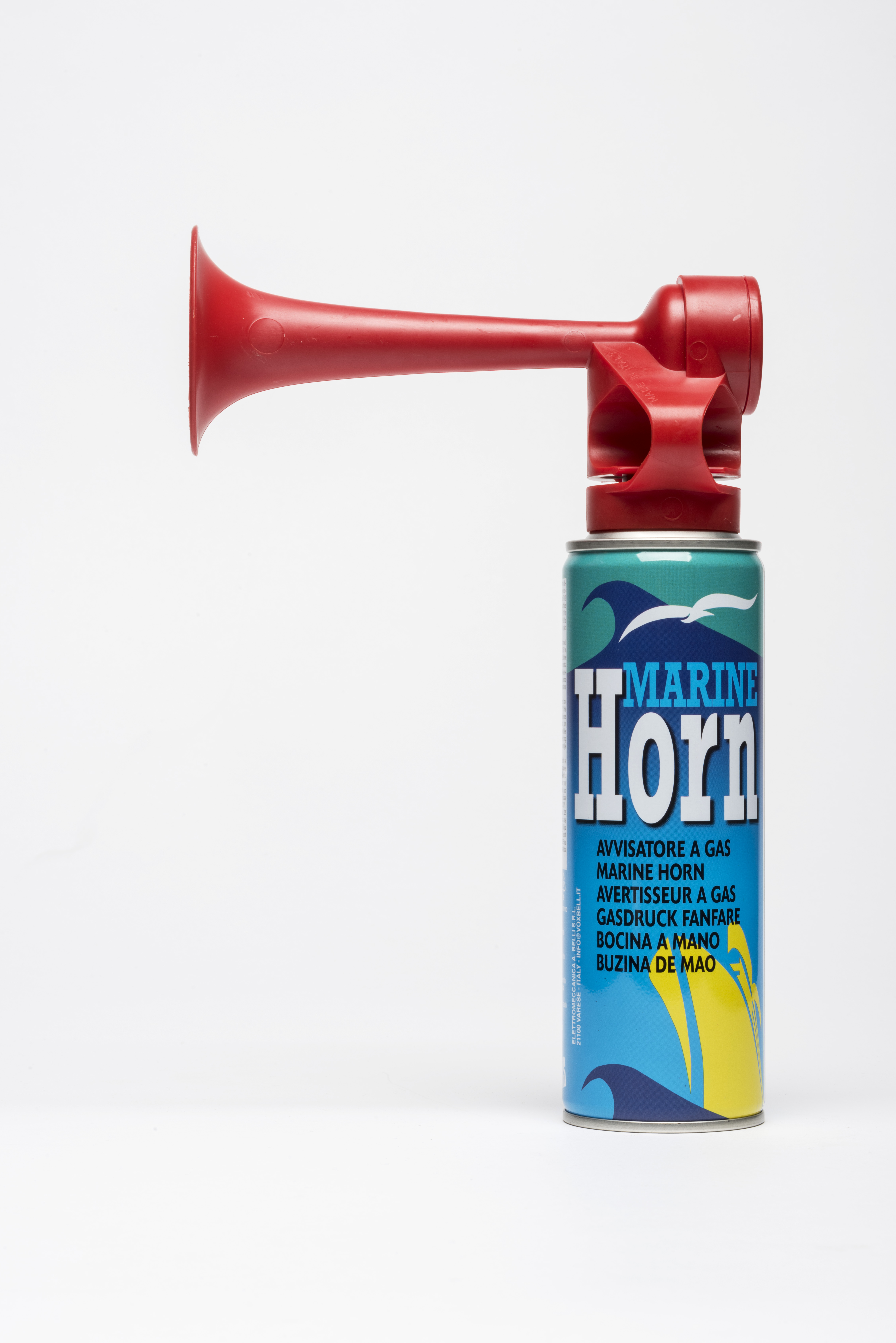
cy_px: 672
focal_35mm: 85
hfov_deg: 16.1
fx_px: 3171
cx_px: 448
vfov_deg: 23.9
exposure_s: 1/125
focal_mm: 85
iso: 64
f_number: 25
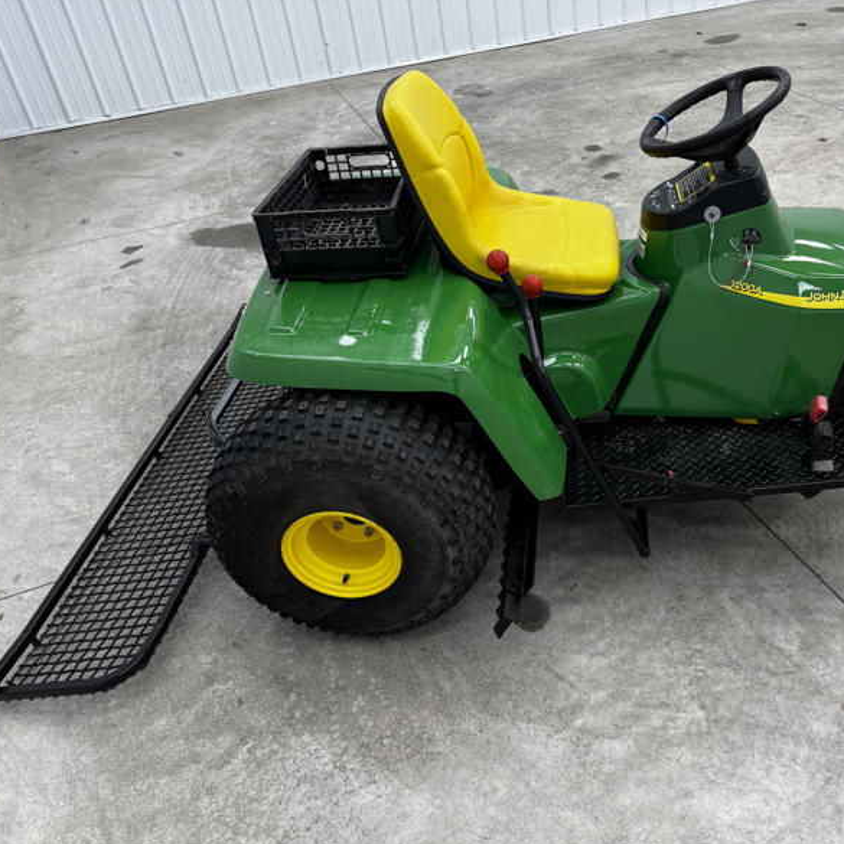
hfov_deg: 54.9
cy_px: 430
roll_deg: +4.4
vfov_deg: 55.6
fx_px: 800
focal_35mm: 29
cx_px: 535
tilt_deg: -38.8
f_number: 1.78
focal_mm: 6.76
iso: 100
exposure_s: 1/120
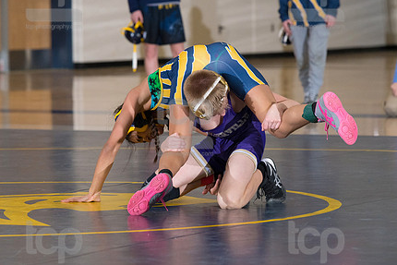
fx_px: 2978
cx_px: 186
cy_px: 124
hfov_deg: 7.6
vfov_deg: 5.1
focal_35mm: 270
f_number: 5.6
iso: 1250
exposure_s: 1/250
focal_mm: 200
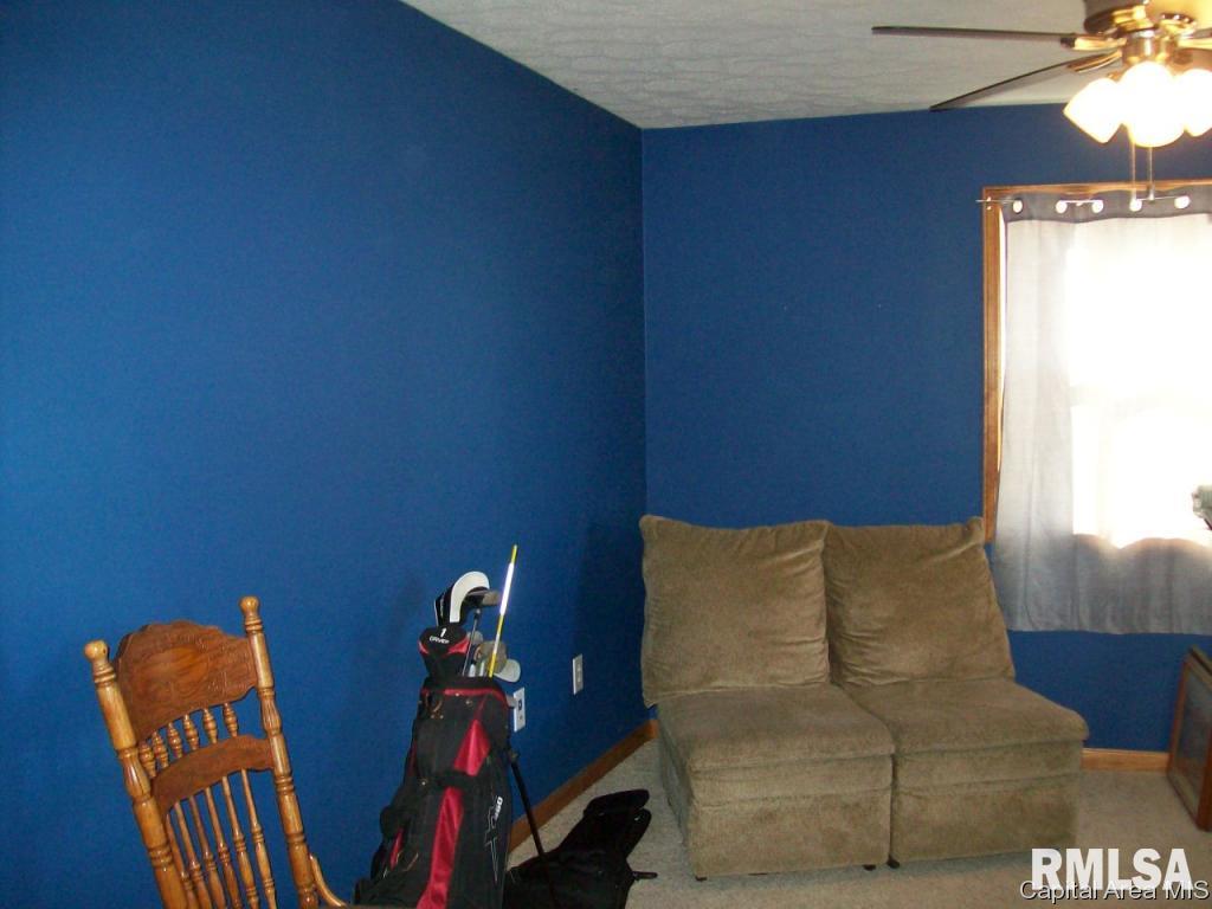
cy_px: 454
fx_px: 1260
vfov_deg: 39.7
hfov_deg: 51.4
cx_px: 606
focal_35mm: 36
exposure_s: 1/64
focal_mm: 6
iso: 200
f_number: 2.7
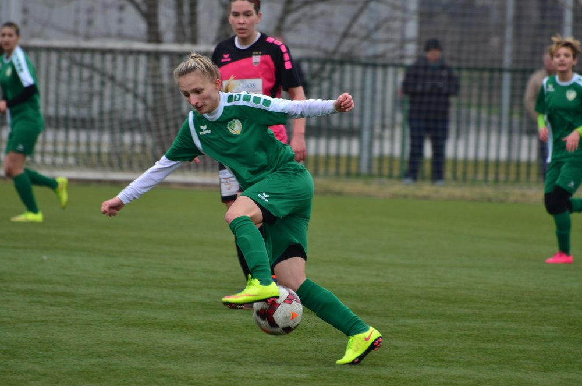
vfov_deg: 3.4
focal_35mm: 405
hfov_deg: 5.1
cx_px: 291
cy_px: 193
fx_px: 6536
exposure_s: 1/400
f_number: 5.6
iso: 200
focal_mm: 270
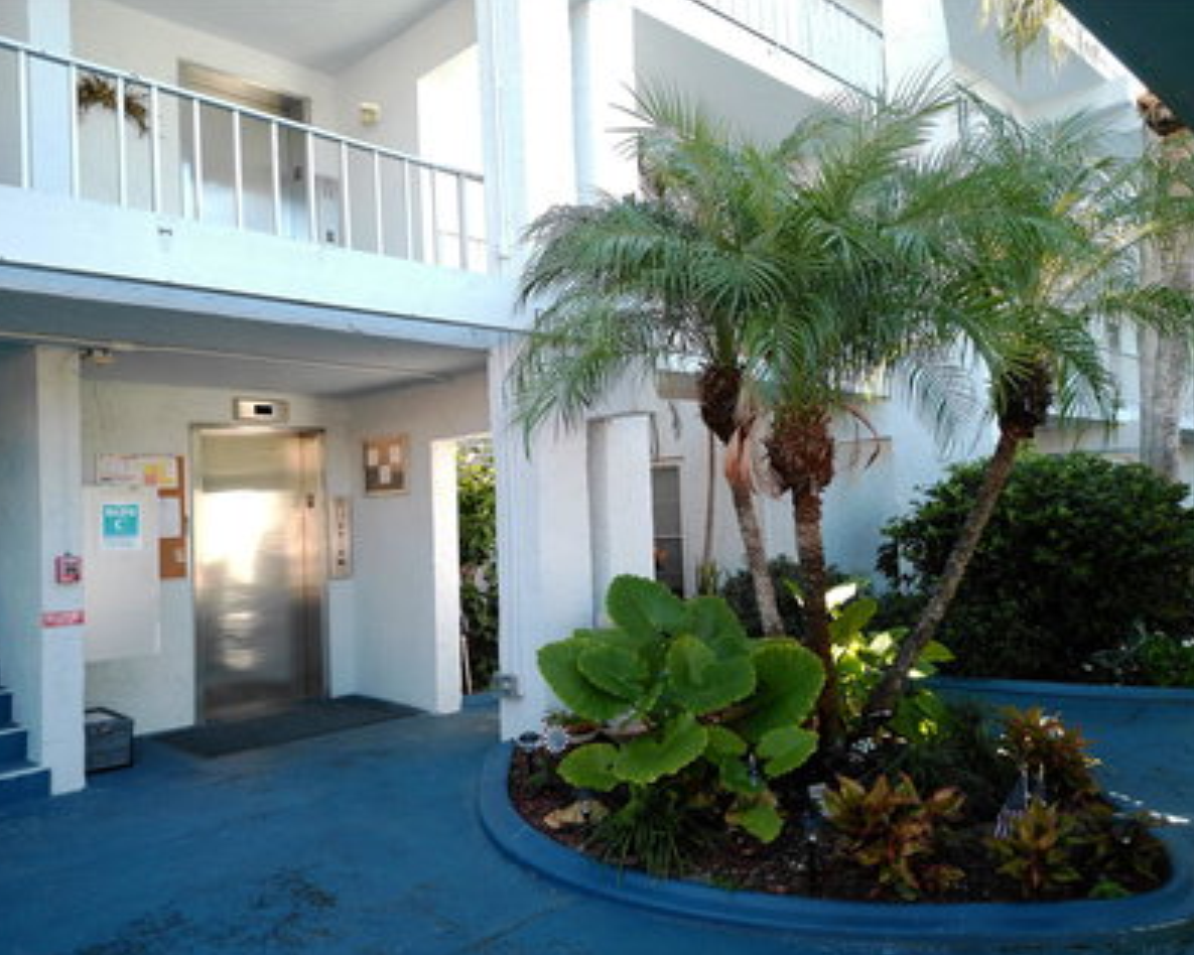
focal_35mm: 19
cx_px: 597
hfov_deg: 83.3
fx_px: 671
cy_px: 478
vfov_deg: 70.9
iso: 100
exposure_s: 1/60
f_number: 1.8
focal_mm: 3.37
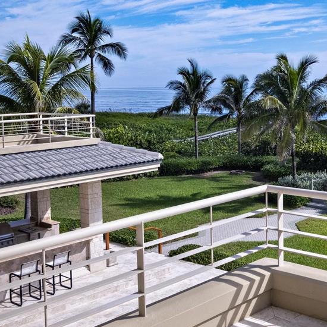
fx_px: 524
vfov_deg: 34.5
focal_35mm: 49
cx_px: 281
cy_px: 127
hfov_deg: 33.2
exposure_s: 1/60
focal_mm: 20.9
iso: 1600
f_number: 8
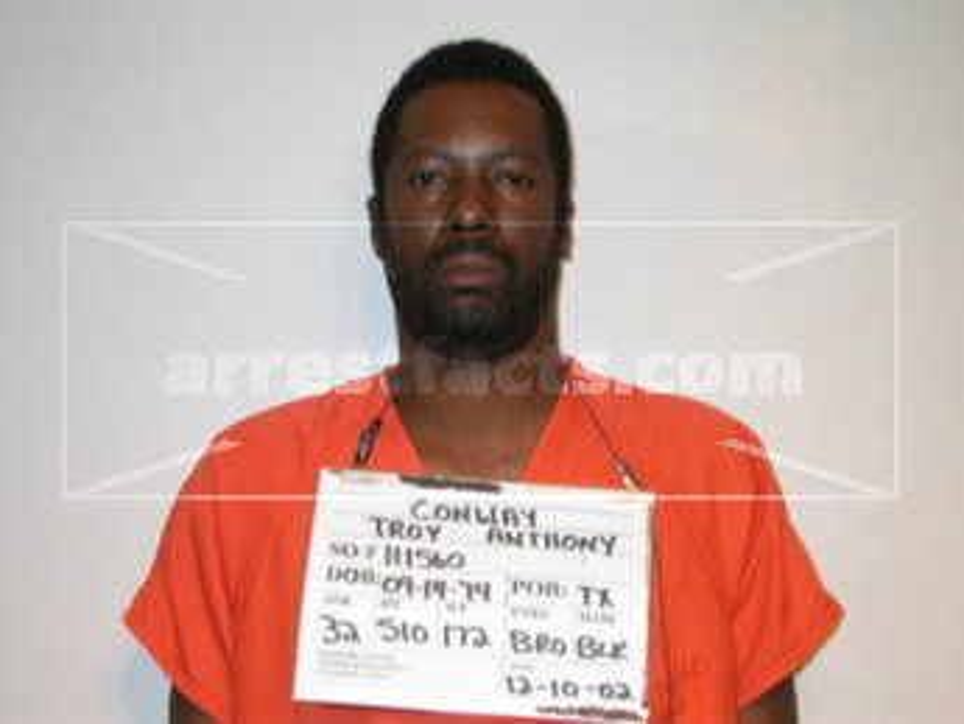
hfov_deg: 30.3
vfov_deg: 22.9
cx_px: 482
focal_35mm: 64
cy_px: 362
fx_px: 1783
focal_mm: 13.3
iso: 100
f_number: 3.2
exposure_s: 1/60.3
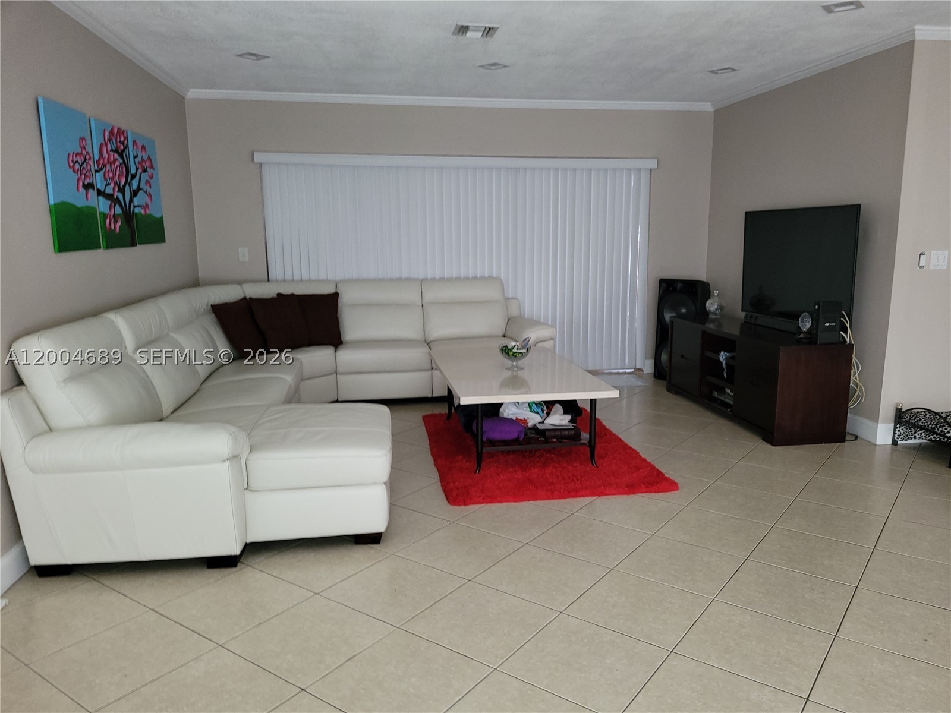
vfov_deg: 53.1
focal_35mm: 26
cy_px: 356
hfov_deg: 67.3
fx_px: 714
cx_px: 476
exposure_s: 1/15
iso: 125
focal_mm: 5.4
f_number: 1.8
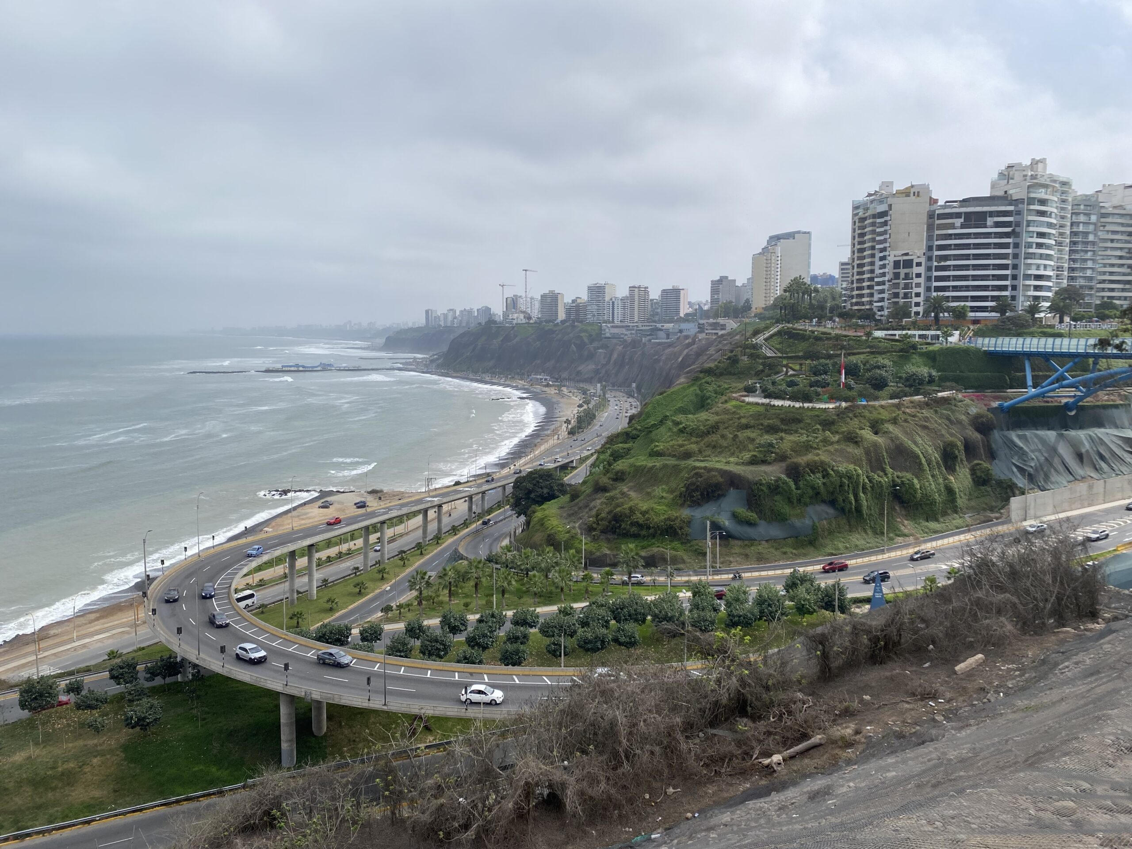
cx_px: 566
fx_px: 850
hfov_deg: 67.3
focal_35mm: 26
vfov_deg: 53.1
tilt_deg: -5.5
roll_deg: +0.3
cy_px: 424
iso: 32
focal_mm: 4.25
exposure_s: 1/4808
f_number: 1.8
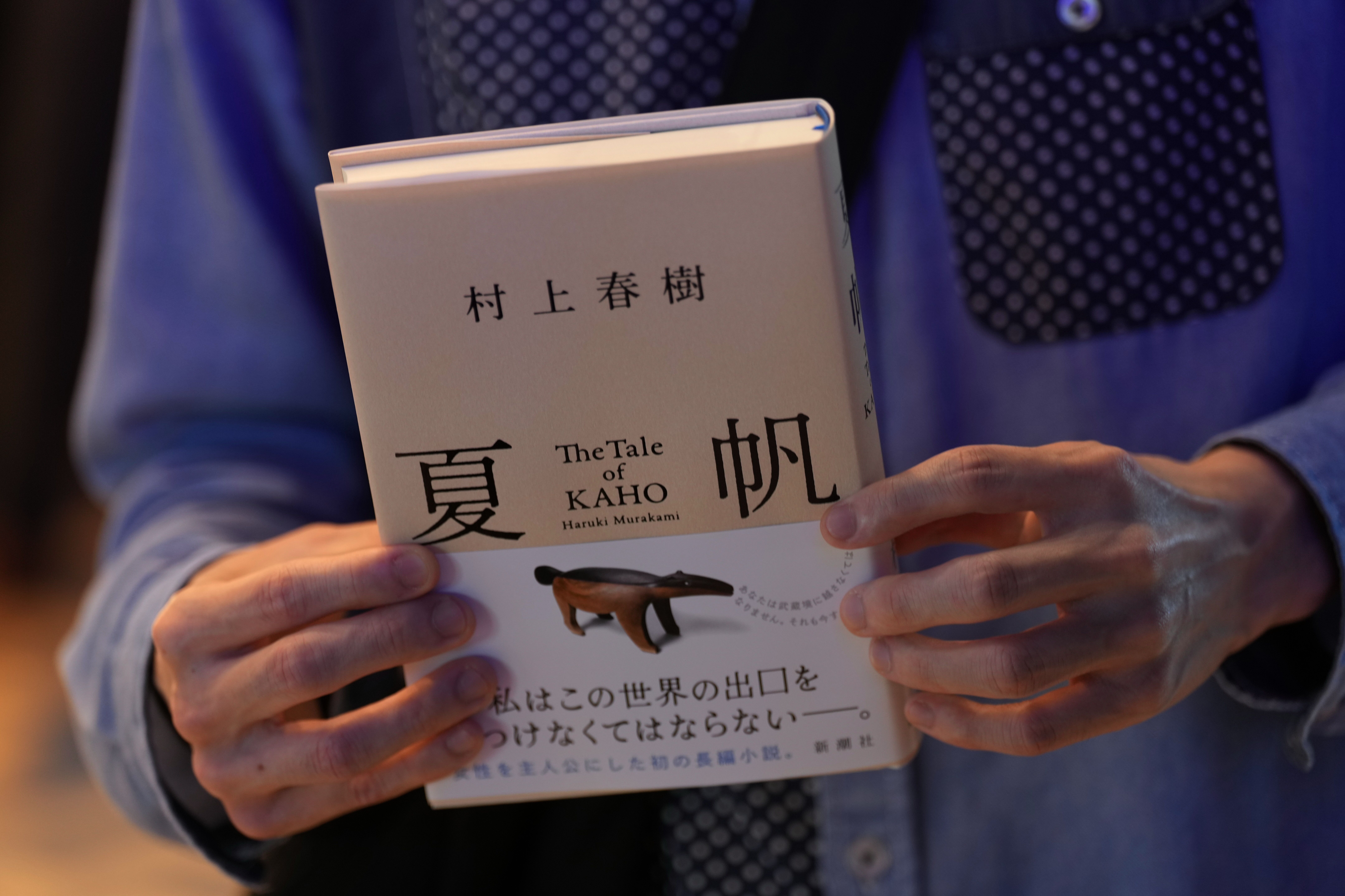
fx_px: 5193
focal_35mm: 139
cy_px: 448
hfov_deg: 14.8
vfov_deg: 9.9
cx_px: 672
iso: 800
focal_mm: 139
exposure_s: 1/125
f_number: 2.8
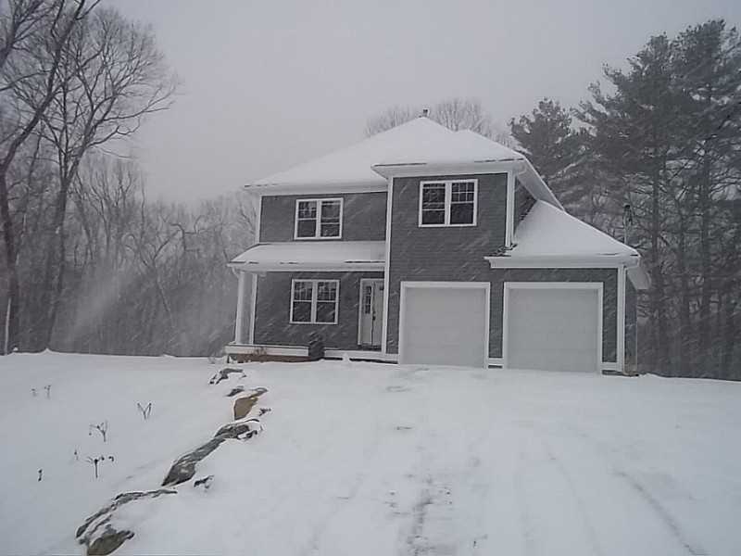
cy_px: 278
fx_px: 771
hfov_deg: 51.4
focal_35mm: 36
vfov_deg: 39.7
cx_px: 370
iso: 80
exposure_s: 1/100
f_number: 8
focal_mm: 6.5
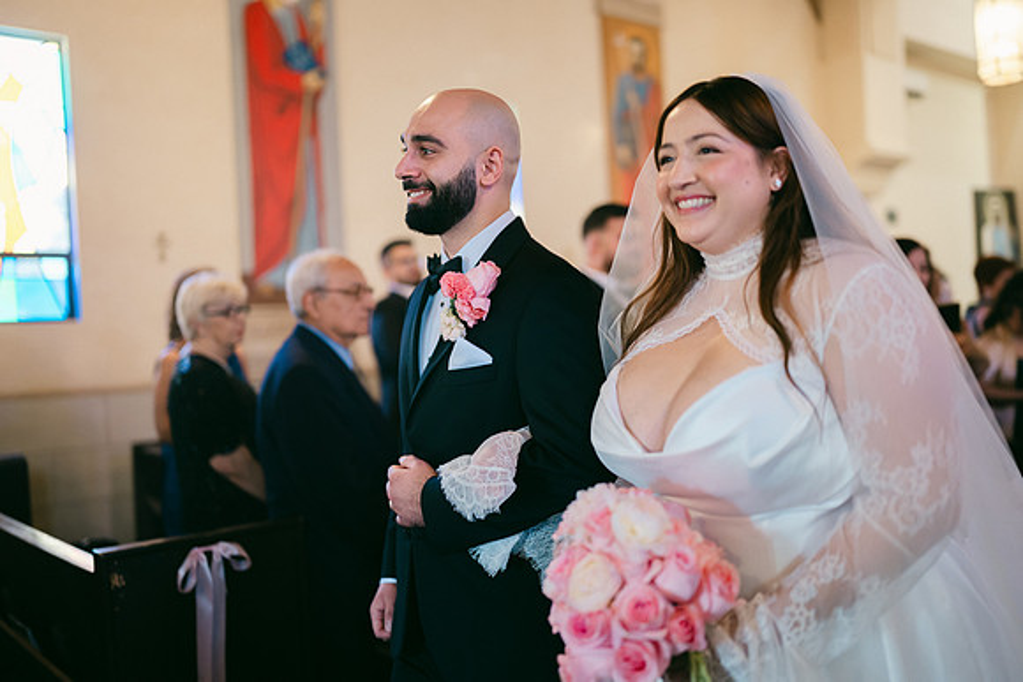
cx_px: 512
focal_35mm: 35
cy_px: 341
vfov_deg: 37.9
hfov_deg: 54.4
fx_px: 995
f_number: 1.2
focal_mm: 35
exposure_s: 1/320
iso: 800
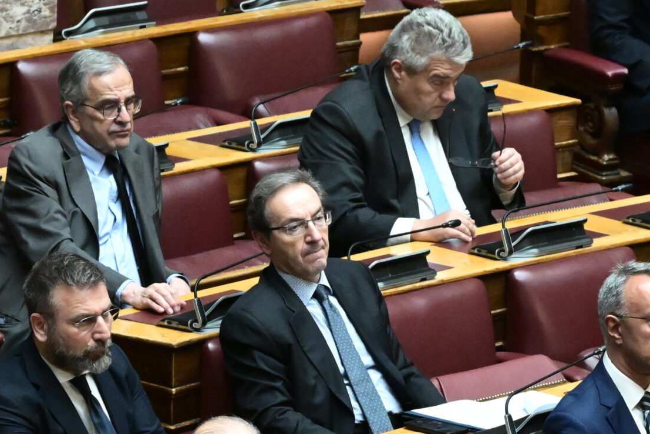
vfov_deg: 3.8
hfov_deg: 5.7
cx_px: 687
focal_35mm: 363
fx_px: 6554
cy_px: 112
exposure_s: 1/500
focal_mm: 105
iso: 8000
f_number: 5.6
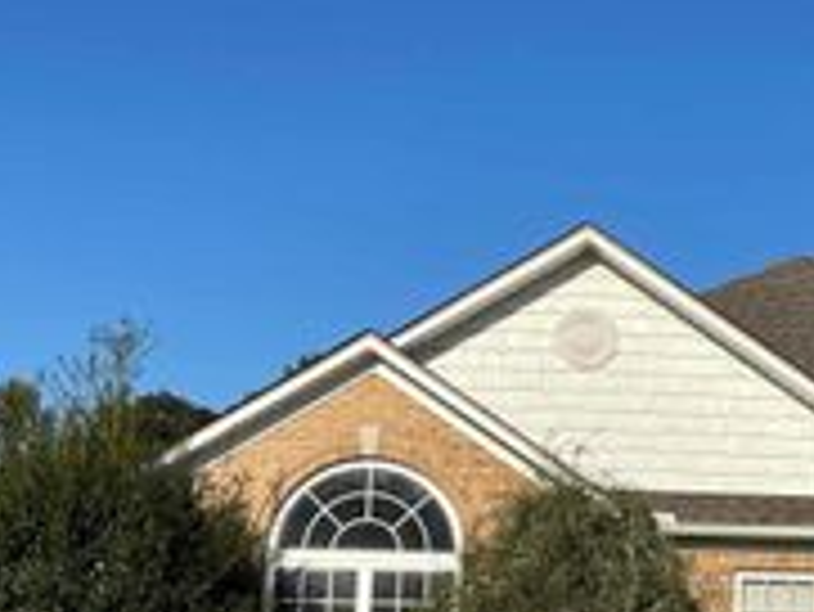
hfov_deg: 26.1
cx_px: 881
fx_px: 1624
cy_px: 443
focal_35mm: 69
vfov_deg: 21.2
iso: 32
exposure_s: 1/4902
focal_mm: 5.1
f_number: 1.6
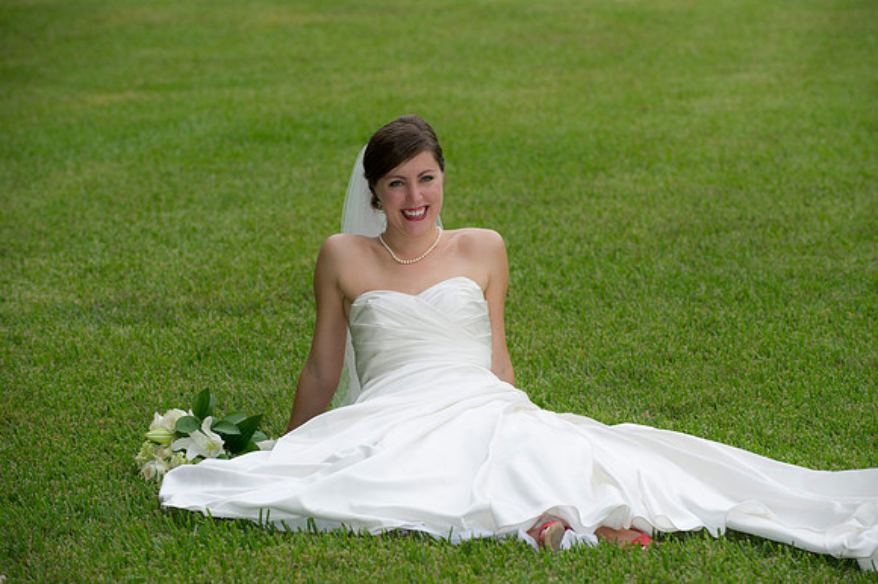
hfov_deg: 14.7
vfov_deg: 9.8
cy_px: 292
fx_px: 3412
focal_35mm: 140
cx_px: 439
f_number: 4.5
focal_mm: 140
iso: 400
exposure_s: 1/250
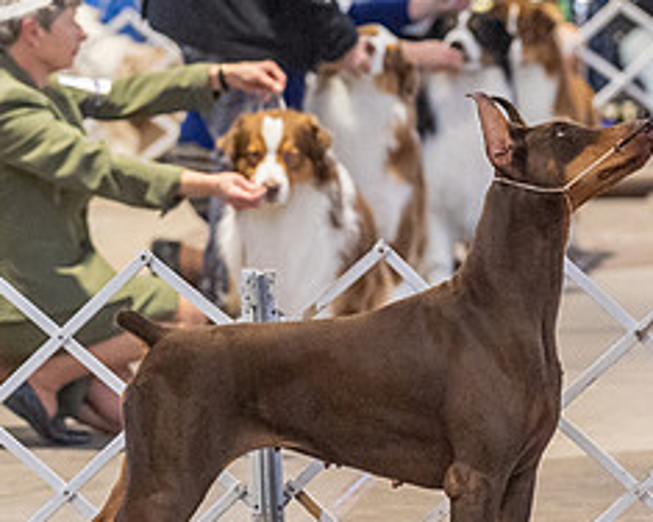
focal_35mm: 388
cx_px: 357
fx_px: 7499
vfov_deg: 4.0
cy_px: 83
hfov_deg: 5.0
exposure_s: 1/320
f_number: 3.5
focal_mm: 144
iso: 6400
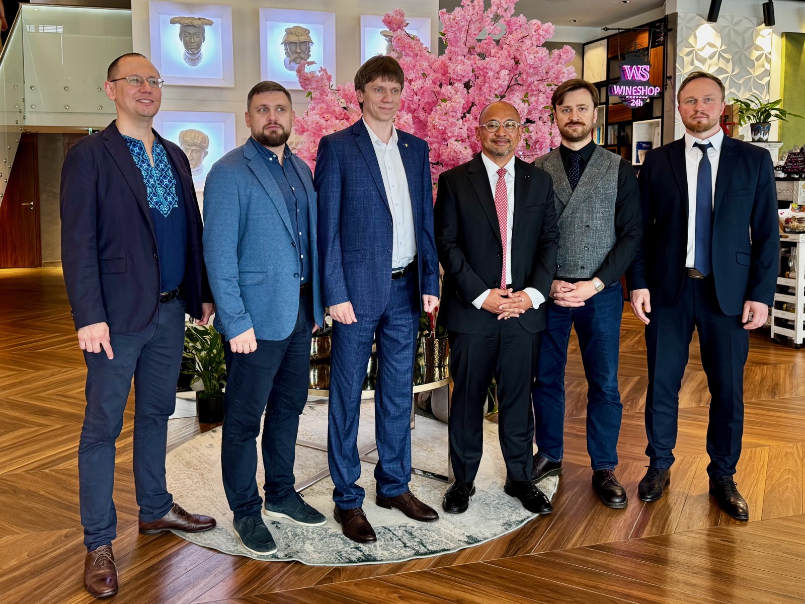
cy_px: 302
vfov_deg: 56.8
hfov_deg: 71.6
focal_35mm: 24
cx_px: 402
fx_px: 558
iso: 160
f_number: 1.78
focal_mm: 6.76
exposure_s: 1/65
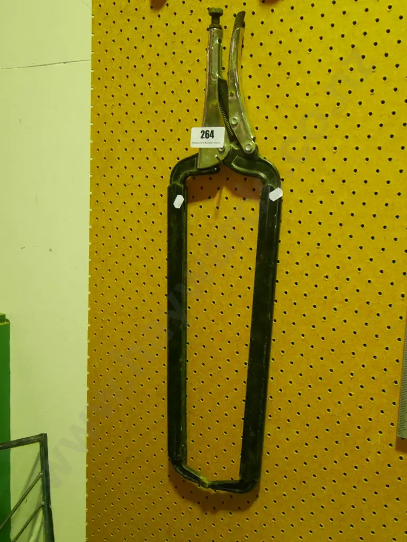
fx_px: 595
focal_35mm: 38
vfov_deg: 49.0
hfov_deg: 37.8
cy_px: 271
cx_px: 204
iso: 3200
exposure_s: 1/200
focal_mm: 19
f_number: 4.3
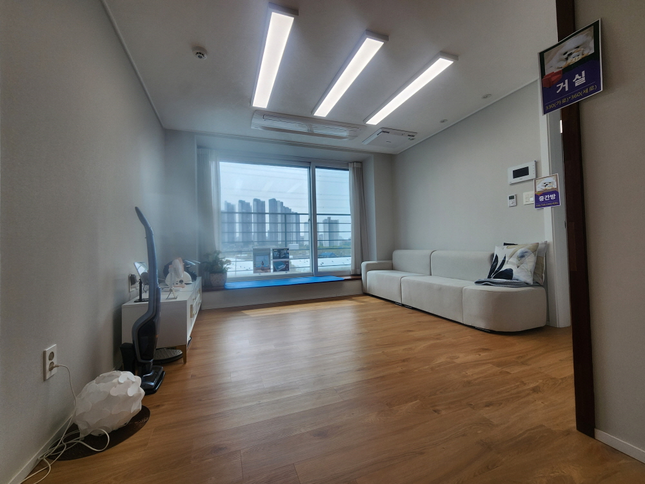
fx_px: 242
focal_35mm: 13
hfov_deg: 106.2
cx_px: 322
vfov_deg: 89.9
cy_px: 242
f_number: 2.2
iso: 50
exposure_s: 1/308
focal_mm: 2.2
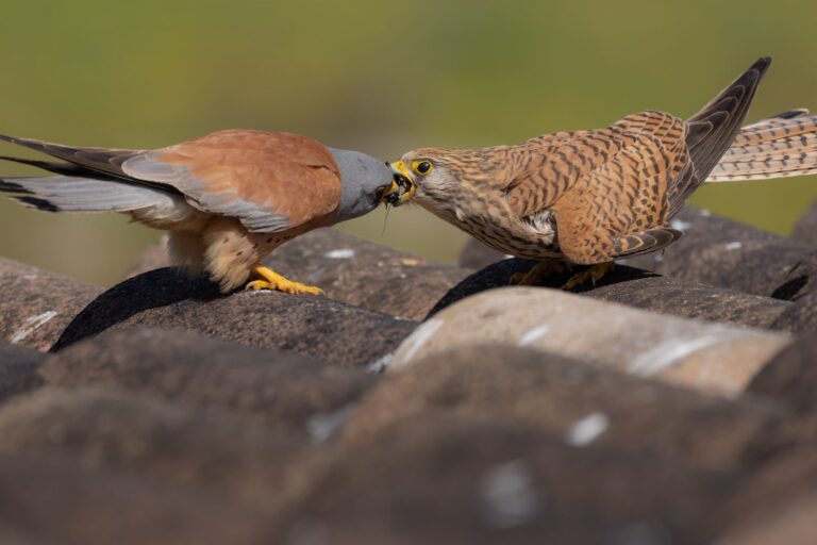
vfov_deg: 2.7
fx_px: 11346
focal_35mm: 500
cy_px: 272
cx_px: 408
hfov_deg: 4.1
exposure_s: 1/1600
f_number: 7.1
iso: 1000
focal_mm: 500
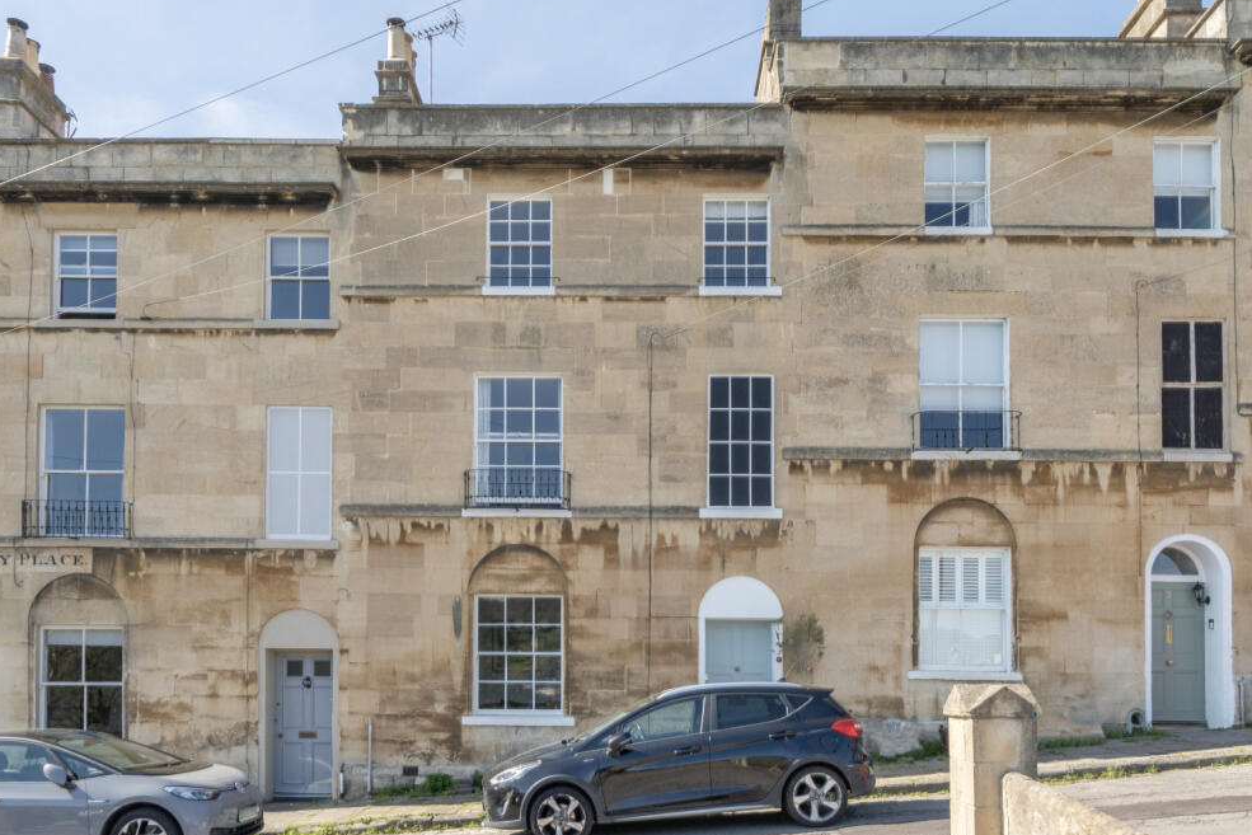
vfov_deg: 49.6
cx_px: 624
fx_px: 904
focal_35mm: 26
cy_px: 414
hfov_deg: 69.4
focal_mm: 17
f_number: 8
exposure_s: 1/800
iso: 400
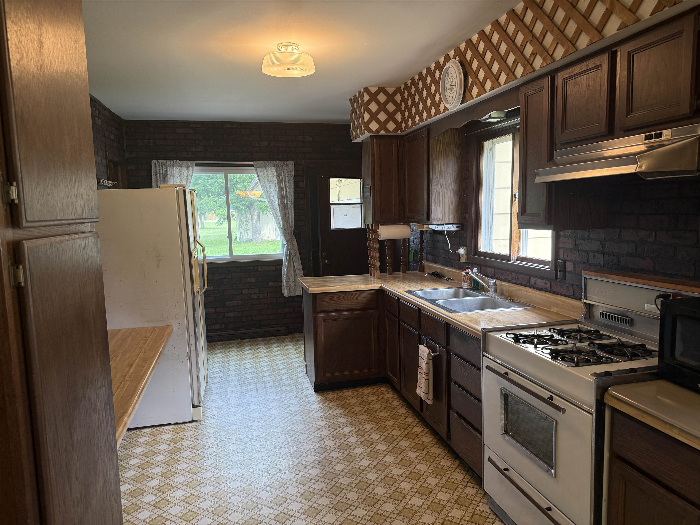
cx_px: 350
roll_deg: +1.8
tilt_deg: -7.0
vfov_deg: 56.8
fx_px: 485
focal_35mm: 24
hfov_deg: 71.6
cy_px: 262
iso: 200
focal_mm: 6.76
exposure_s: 1/149
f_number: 1.78
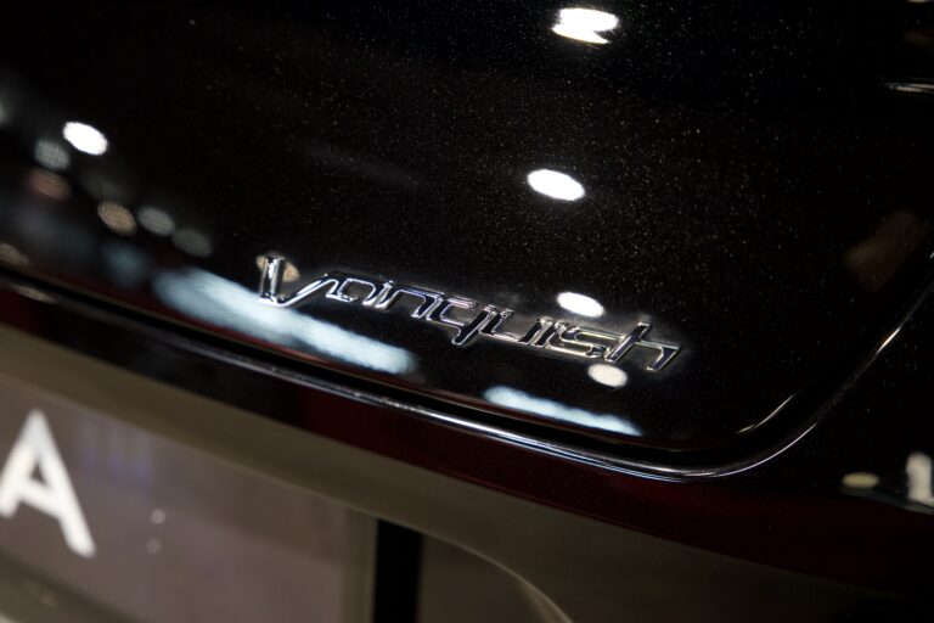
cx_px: 467
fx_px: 1816
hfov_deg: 28.8
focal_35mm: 70
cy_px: 312
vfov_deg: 19.5
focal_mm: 70
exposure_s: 1/60
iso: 1600
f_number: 3.2
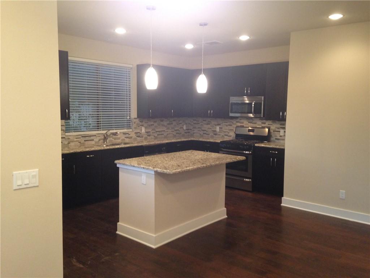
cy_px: 139
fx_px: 353
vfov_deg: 42.9
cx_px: 185
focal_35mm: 33
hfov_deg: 55.4
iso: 160
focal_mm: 4.12
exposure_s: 1/20
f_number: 2.4
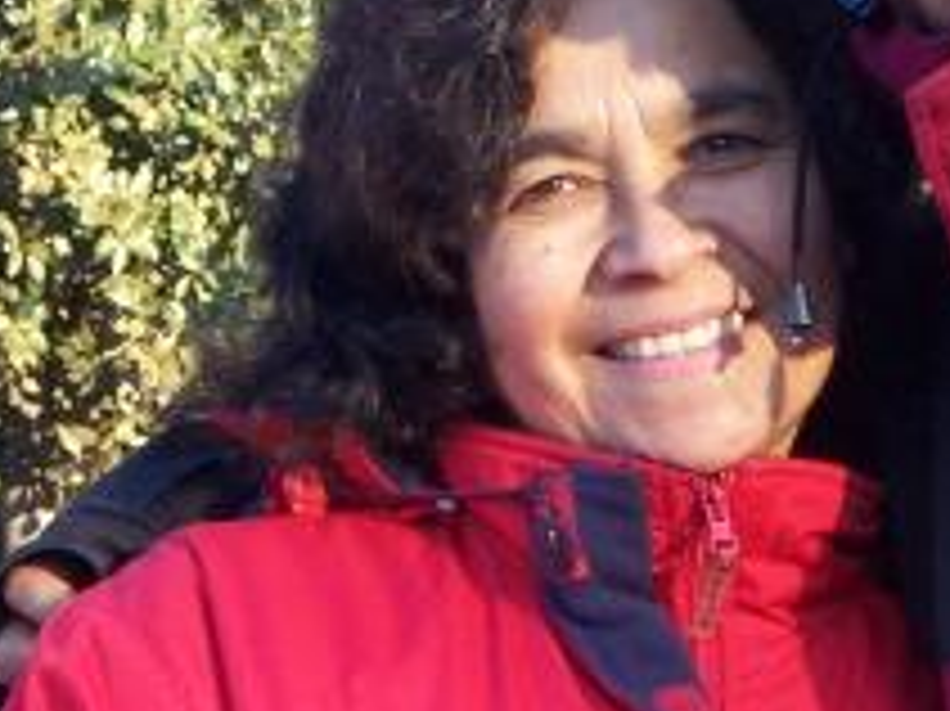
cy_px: 27
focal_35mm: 303
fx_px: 8311
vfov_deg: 4.9
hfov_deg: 6.5
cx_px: 833
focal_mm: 16.6
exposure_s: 1/90
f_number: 4.9
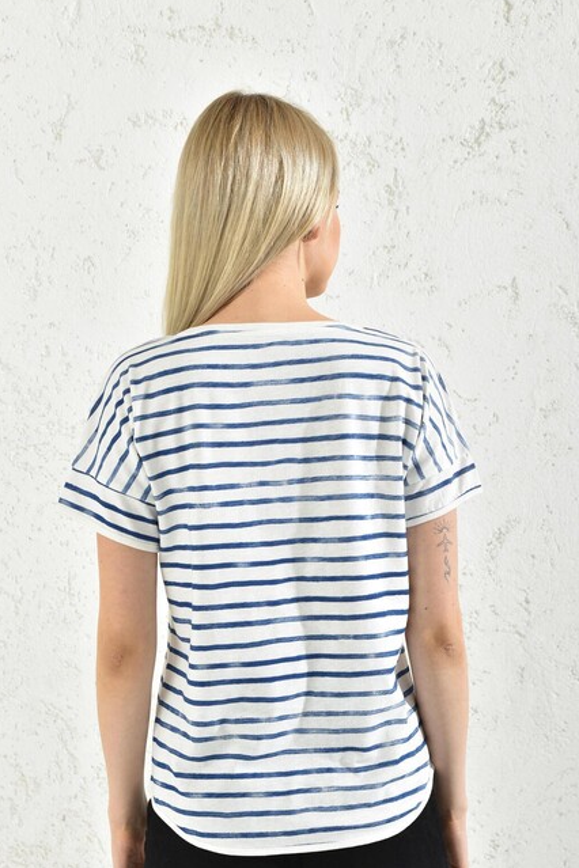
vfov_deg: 36.8
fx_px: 1303
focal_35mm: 54
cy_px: 503
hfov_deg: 25.1
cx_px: 288
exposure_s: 1/160
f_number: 7.1
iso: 100
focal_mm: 46
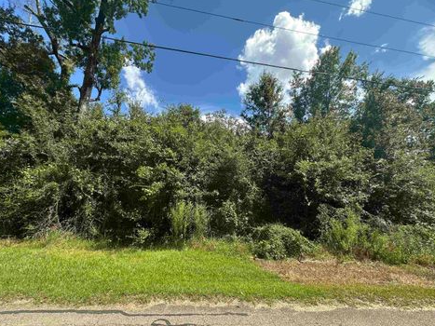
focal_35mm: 15
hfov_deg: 98.1
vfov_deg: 81.6
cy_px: 173
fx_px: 188
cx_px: 205
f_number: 2.2
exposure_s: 1/629
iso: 40
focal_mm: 2.22
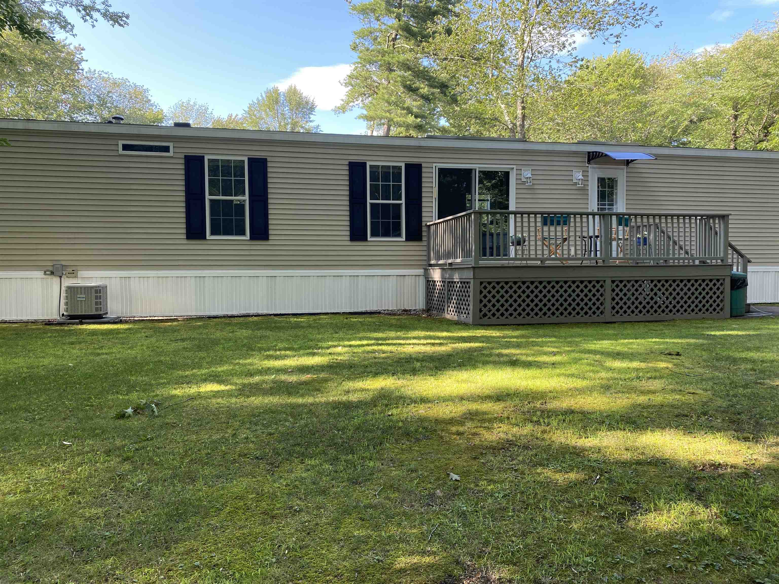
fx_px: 585
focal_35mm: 26
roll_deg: +0.3
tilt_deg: -3.2
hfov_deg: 67.3
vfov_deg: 53.1
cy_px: 292
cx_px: 390
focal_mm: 4.25
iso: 32
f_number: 1.8
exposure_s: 1/166
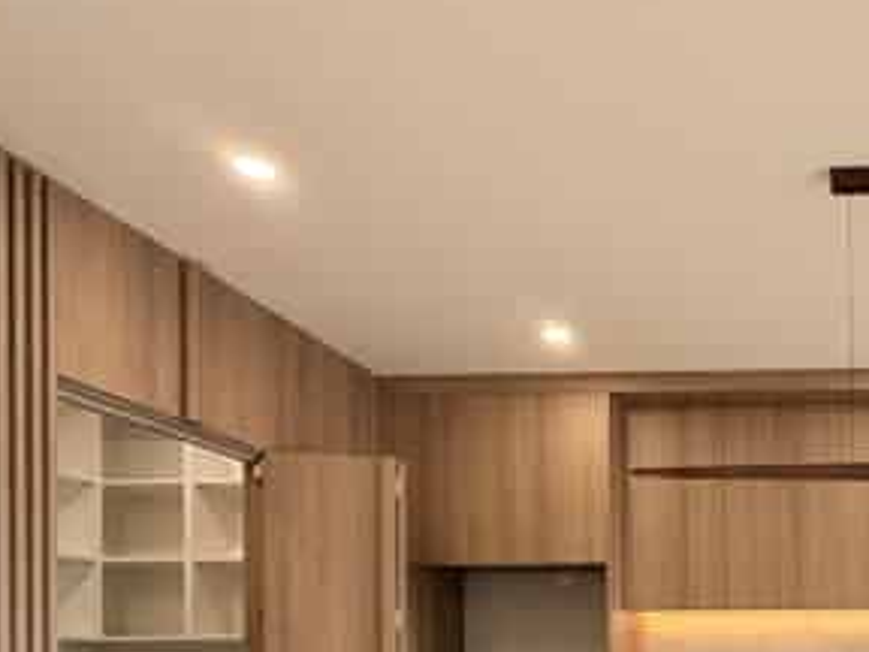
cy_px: 629
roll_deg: -0.4
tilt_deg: +2.9
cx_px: 857
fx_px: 803
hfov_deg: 47.7
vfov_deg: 39.7
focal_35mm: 32
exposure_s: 1/121
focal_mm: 2.22
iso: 125
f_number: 2.2
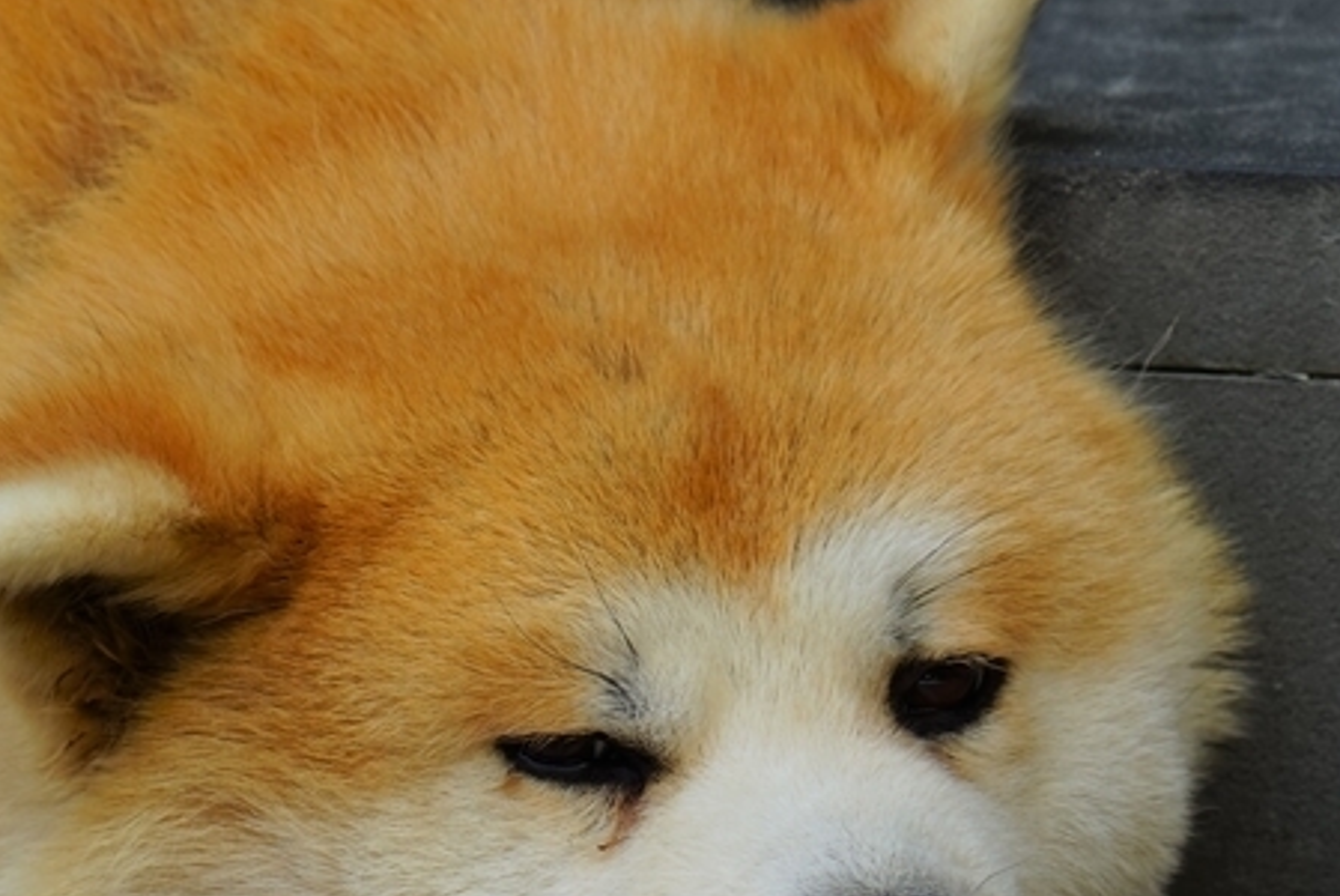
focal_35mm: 187
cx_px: 400
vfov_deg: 7.4
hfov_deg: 11.0
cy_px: 496
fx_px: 6965
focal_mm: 105
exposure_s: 1/160
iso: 100
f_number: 5
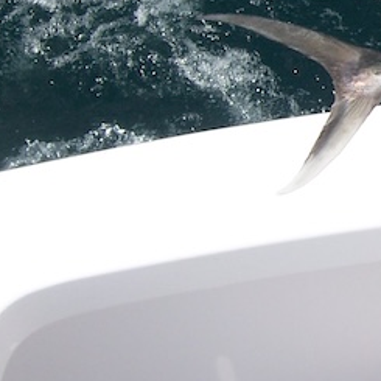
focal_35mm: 173
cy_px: 30
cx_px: 603
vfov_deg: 10.1
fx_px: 2154
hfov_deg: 9.8
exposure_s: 1/750
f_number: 4.8
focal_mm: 10
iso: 80
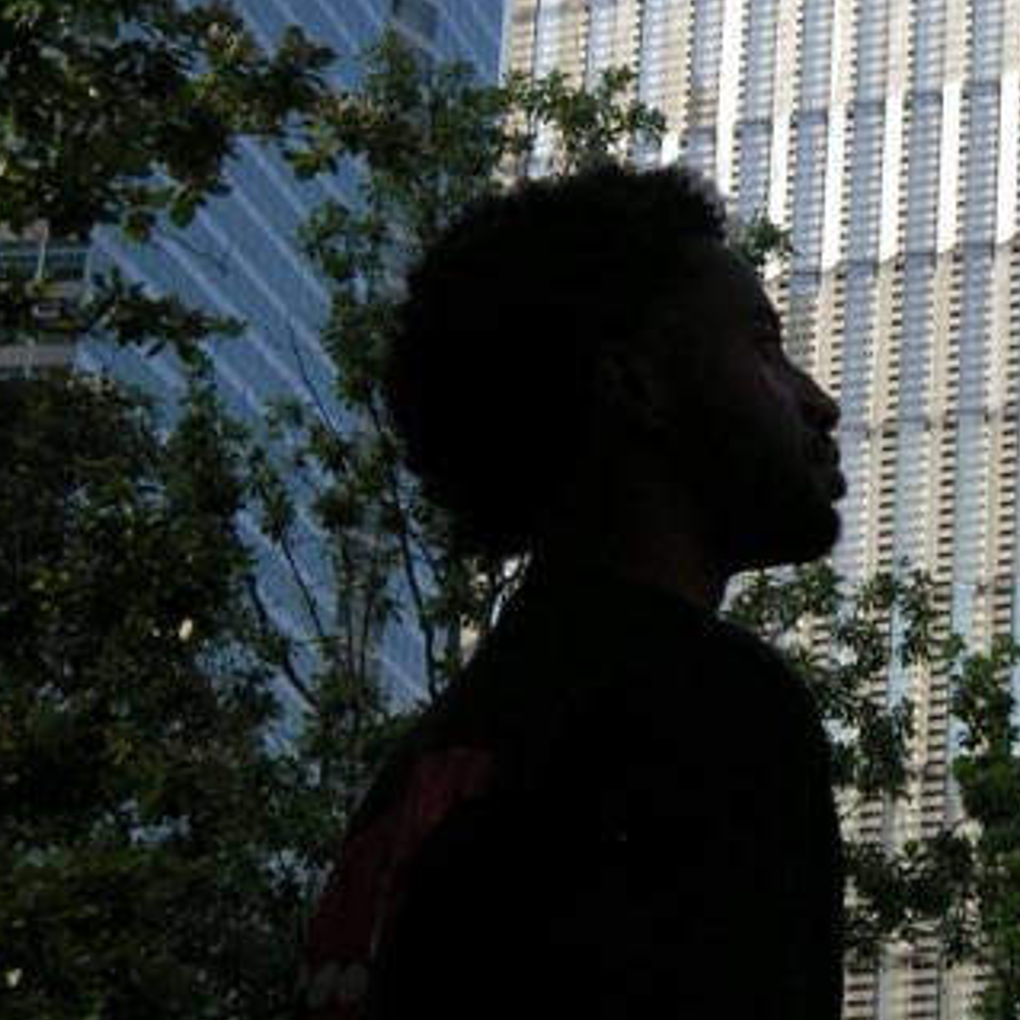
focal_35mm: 143
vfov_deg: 12.2
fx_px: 4767
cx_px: 921
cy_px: 331
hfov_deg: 12.1
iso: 50
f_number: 4.8
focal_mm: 14.2
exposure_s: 1/435
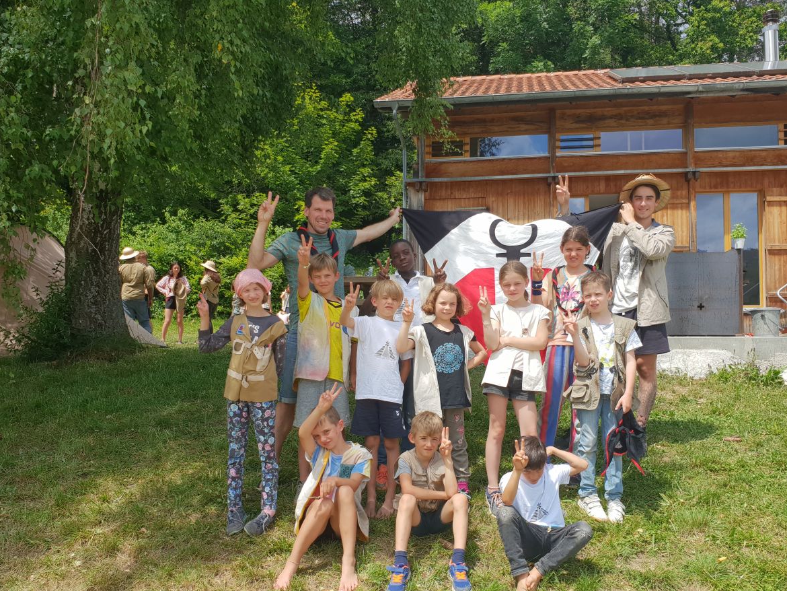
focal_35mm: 32
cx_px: 408
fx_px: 728
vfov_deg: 44.1
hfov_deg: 56.8
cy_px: 320
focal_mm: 4.3
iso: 50
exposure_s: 1/983
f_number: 2.4
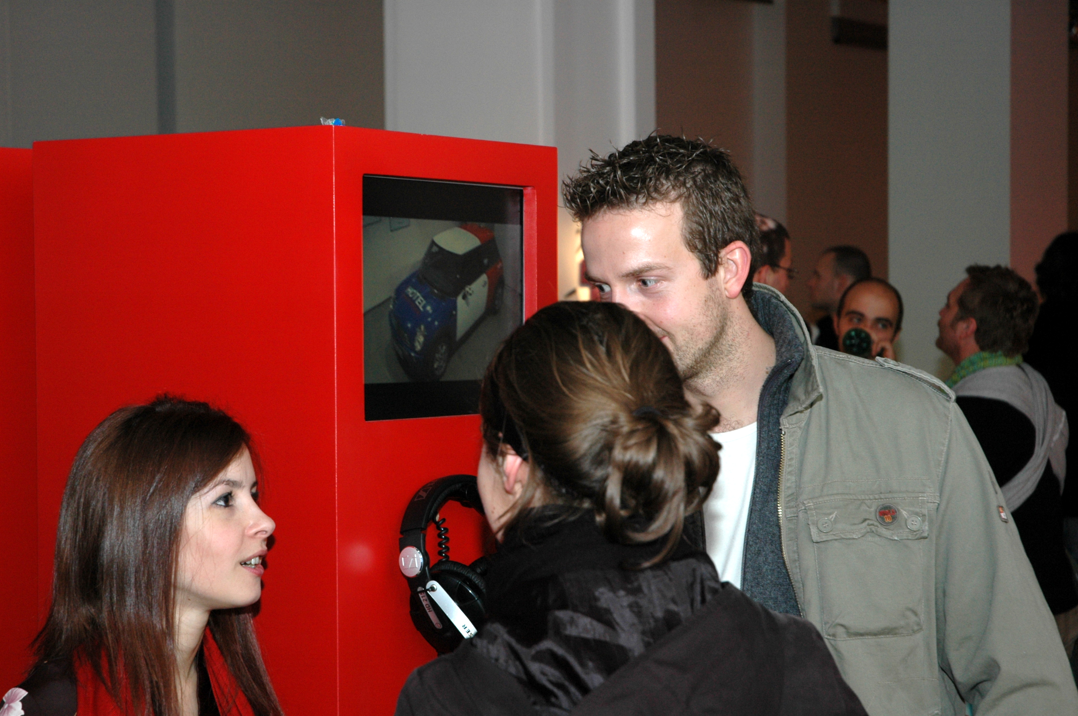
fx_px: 2468
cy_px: 358
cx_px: 539
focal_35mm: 82
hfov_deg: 24.6
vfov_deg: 16.5
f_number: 5
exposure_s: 1/60
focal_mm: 55
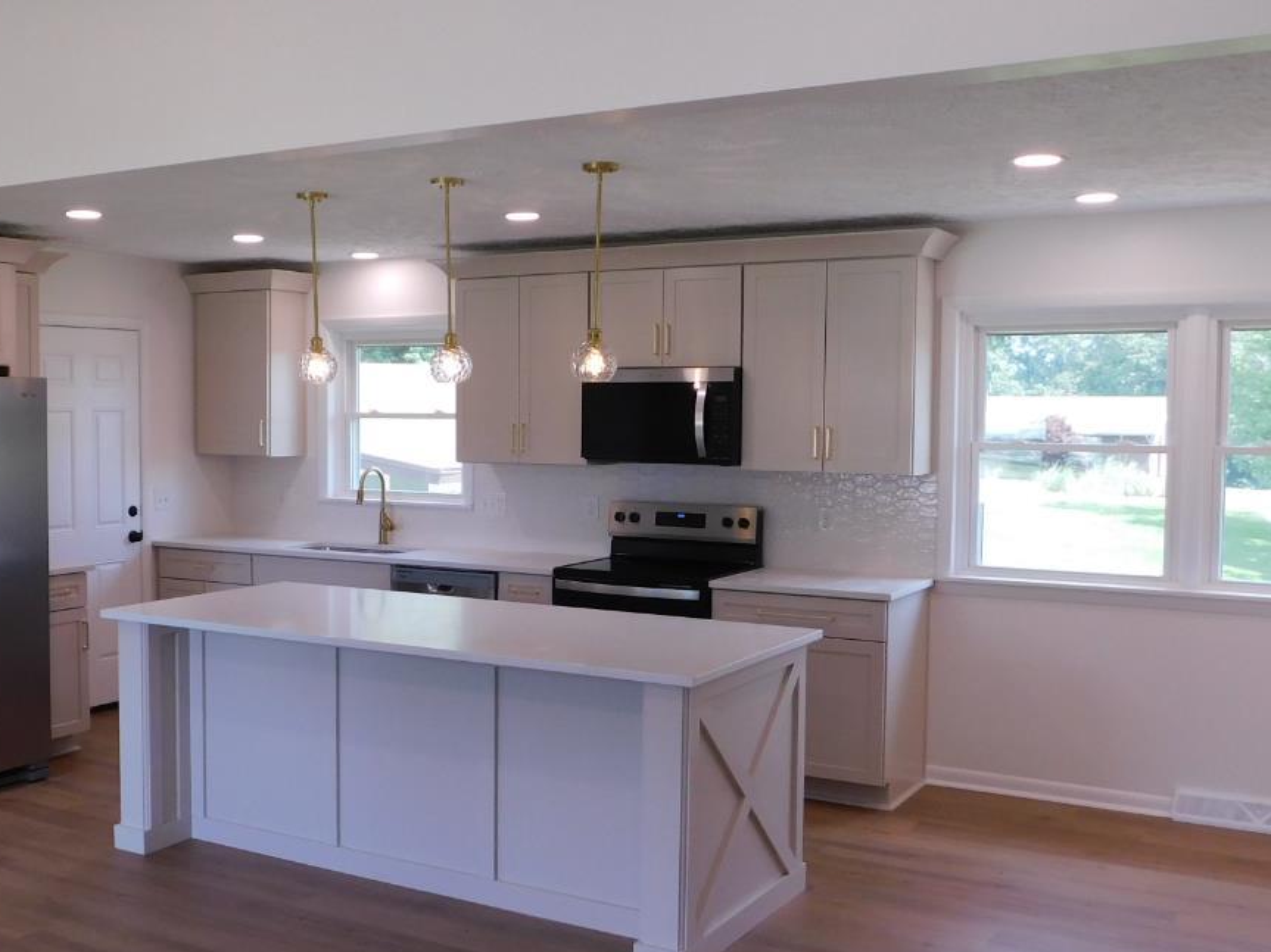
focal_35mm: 40
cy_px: 498
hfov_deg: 46.2
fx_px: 1468
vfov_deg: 35.9
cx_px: 446
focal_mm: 4
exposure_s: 1/100
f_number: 3
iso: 125
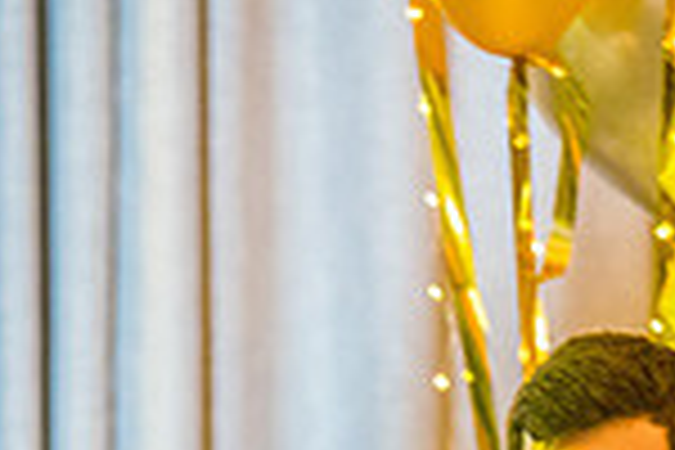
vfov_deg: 2.6
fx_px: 9730
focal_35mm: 519
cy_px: 794
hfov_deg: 4.0
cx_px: 310
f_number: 2.8
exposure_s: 1/60
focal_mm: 134
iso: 12800
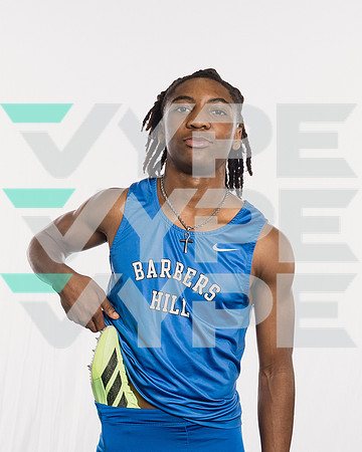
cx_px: 179
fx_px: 926
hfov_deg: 22.1
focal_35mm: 69
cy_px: 282
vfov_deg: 27.4
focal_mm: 34
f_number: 5.6
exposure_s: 1/250
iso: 640
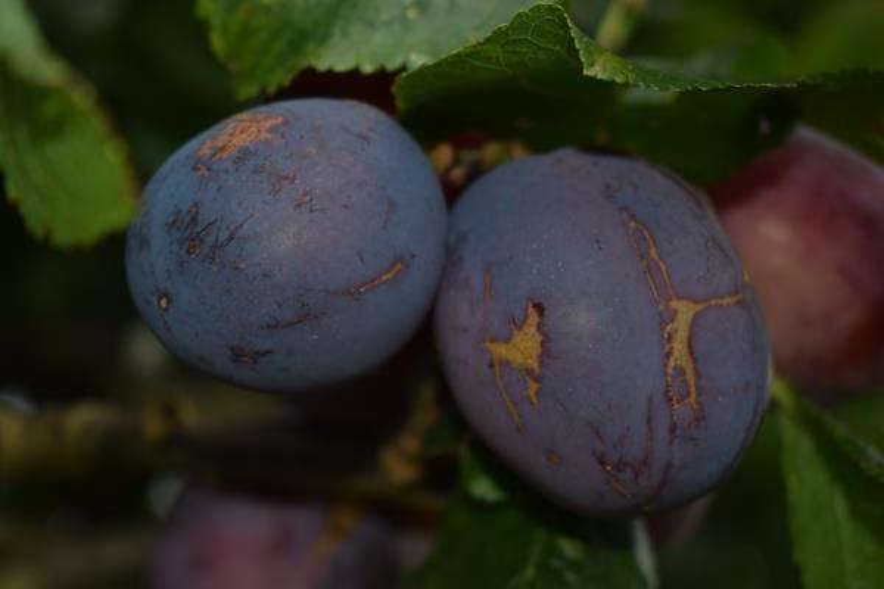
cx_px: 442
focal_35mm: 72
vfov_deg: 18.9
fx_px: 1768
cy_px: 294
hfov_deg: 28.1
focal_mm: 48
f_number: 5.3
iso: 320
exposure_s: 1/60
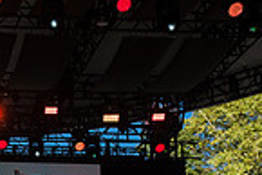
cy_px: 315
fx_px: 707
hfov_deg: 19.6
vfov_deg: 12.8
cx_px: -67
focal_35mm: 97
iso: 250
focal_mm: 24
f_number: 4
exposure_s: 1/1600
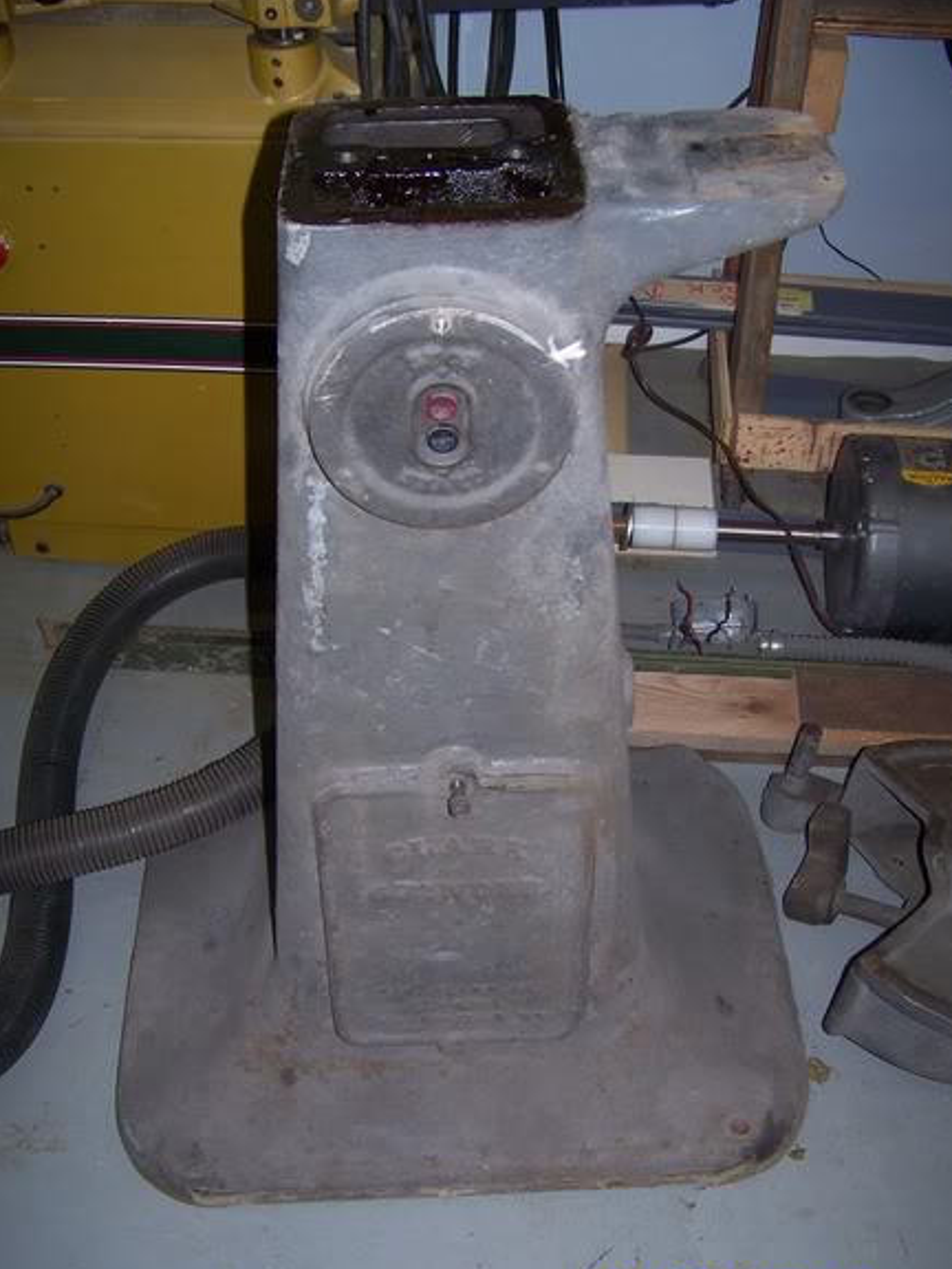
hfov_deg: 36.0
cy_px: 696
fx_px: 1467
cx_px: 456
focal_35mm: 40
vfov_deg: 46.7
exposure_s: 1/30
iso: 64
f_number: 2.8
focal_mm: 5.9
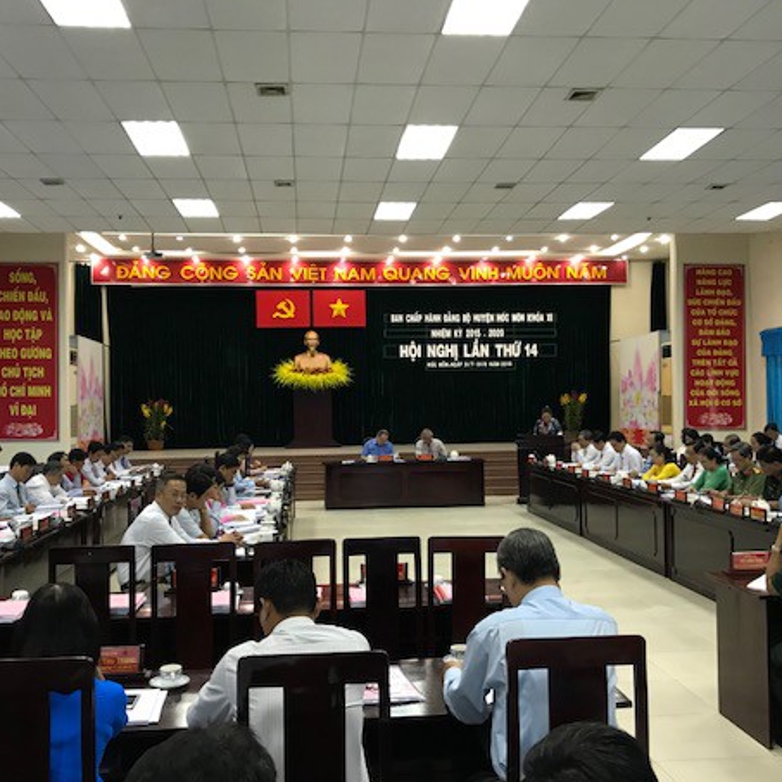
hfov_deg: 47.2
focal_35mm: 35
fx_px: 895
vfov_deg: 47.2
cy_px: 397
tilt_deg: +1.2
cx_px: 397
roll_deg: +1.3
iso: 40
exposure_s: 1/17
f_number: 1.8
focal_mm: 3.99
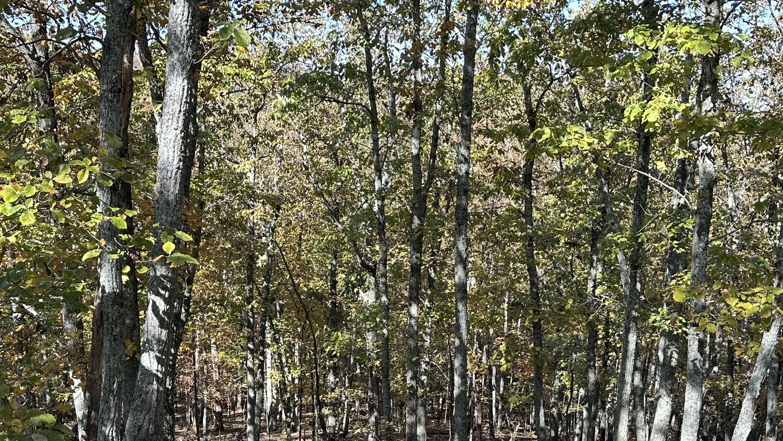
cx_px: 402
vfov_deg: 27.0
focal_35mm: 43
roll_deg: -2.8
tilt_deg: -17.2
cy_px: 373
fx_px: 893
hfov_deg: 47.4
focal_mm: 6.86
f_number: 1.78
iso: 80
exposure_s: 1/491
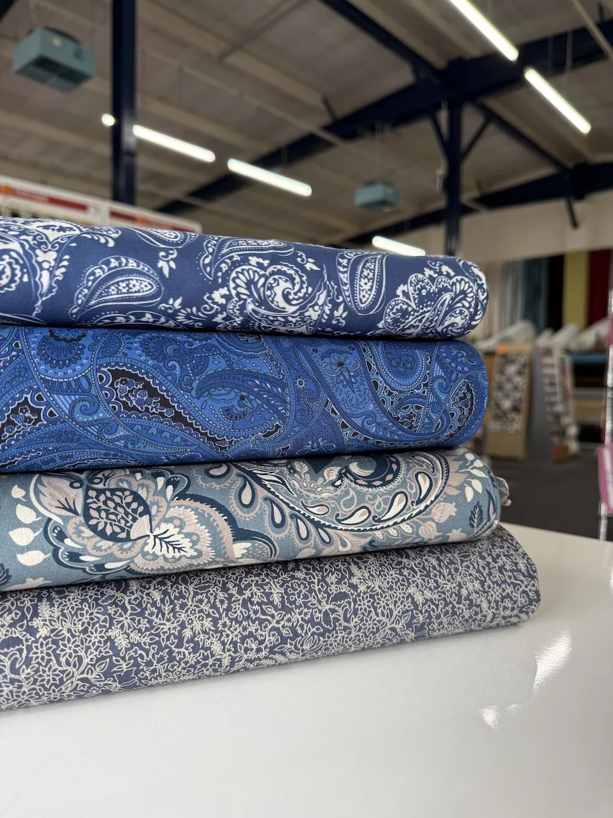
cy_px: 409
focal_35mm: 24
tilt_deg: -3.1
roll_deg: -0.9
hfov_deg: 56.8
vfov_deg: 71.6
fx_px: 567
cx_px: 306
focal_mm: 6.8
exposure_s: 1/233
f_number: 1.8
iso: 125
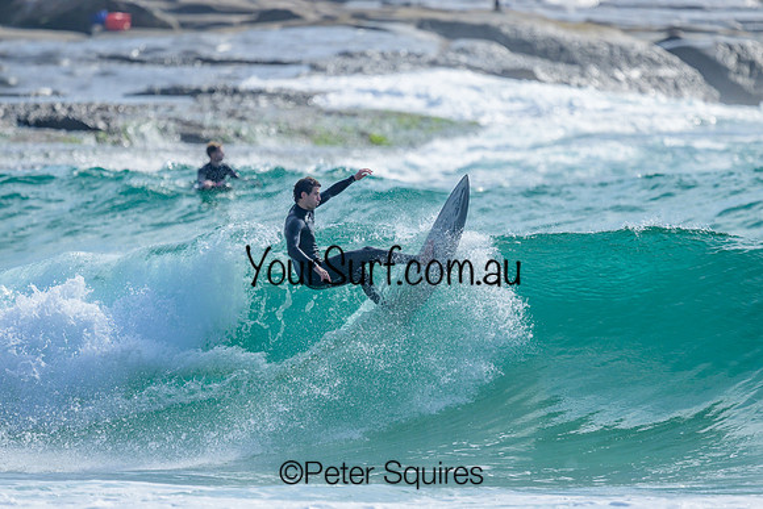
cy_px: 254
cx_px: 382
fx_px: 16959
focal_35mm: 800
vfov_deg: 1.7
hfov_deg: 2.6
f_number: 6.3
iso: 250
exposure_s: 1/2000
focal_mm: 800
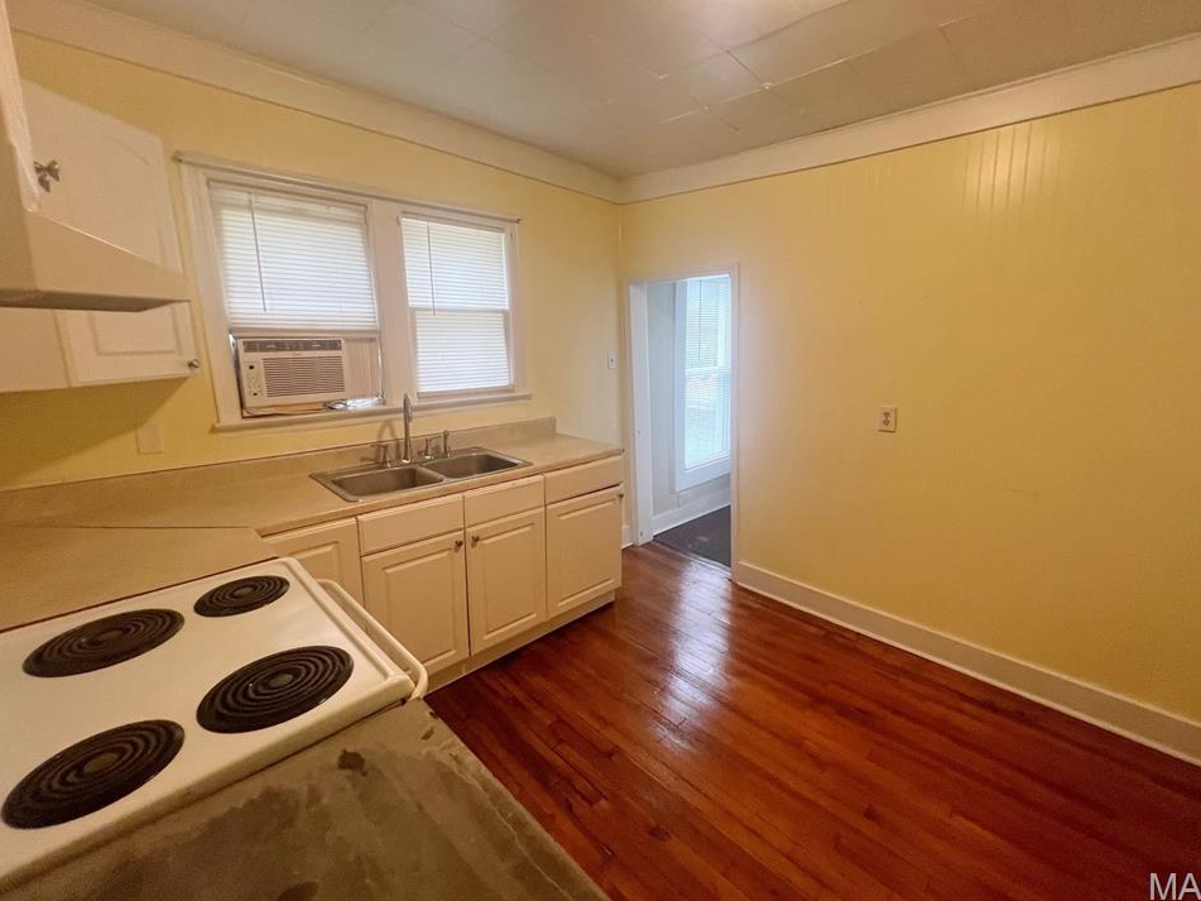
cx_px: 629
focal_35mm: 14
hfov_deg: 102.0
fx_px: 486
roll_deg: +0.7
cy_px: 428
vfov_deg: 85.6
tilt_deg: -10.5
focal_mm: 1.57
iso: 160
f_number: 1.8
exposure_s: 1/60
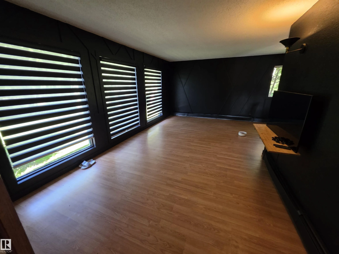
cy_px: 127
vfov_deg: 89.9
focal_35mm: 13
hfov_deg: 106.2
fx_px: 127
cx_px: 170
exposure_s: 1/60
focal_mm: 2.2
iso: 250
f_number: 1.9
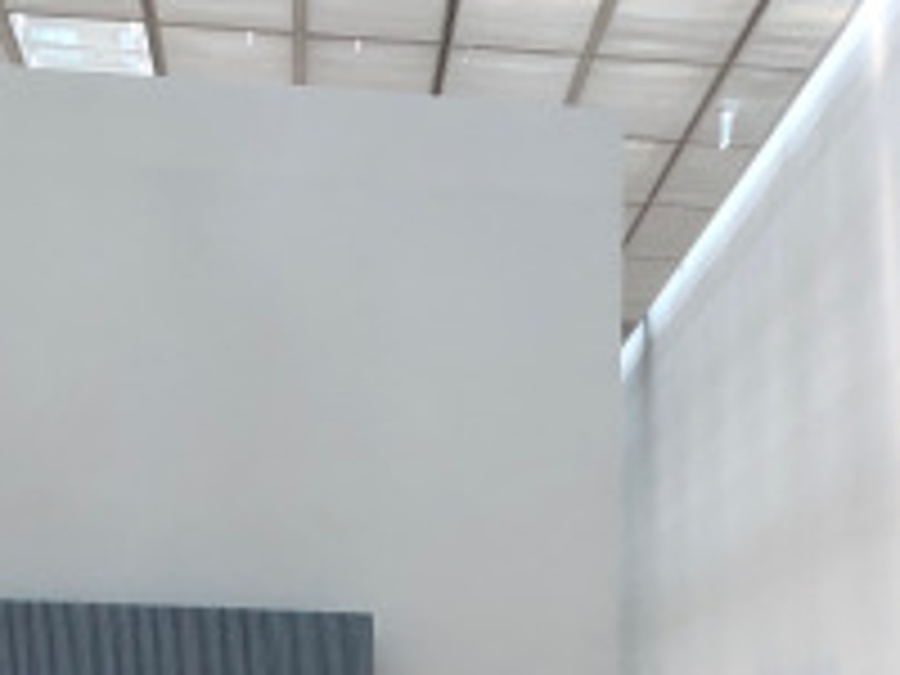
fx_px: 2366
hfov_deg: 21.2
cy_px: 799
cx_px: 774
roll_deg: -1.2
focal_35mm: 91
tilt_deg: +1.3
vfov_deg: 15.7
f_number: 1.8
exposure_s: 1/120
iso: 40
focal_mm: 4
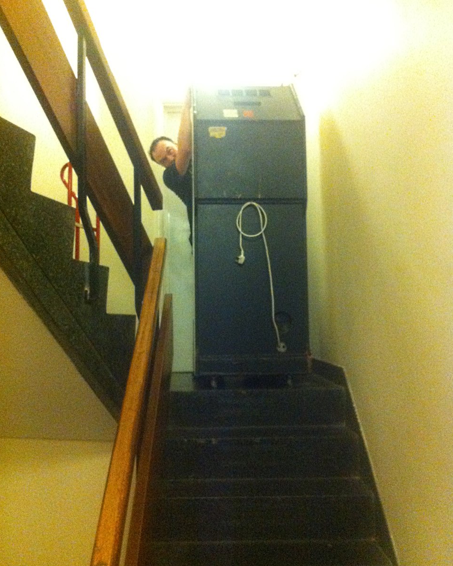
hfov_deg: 40.1
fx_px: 620
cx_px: 227
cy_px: 277
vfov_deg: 49.1
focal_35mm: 37
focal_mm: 3.85
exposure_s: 1/15
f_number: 2.8
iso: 1000
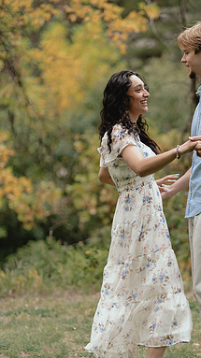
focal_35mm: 135
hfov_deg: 9.0
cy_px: 178
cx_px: 148
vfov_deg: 15.9
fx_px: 1281
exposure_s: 1/400
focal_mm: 85
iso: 400
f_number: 1.8
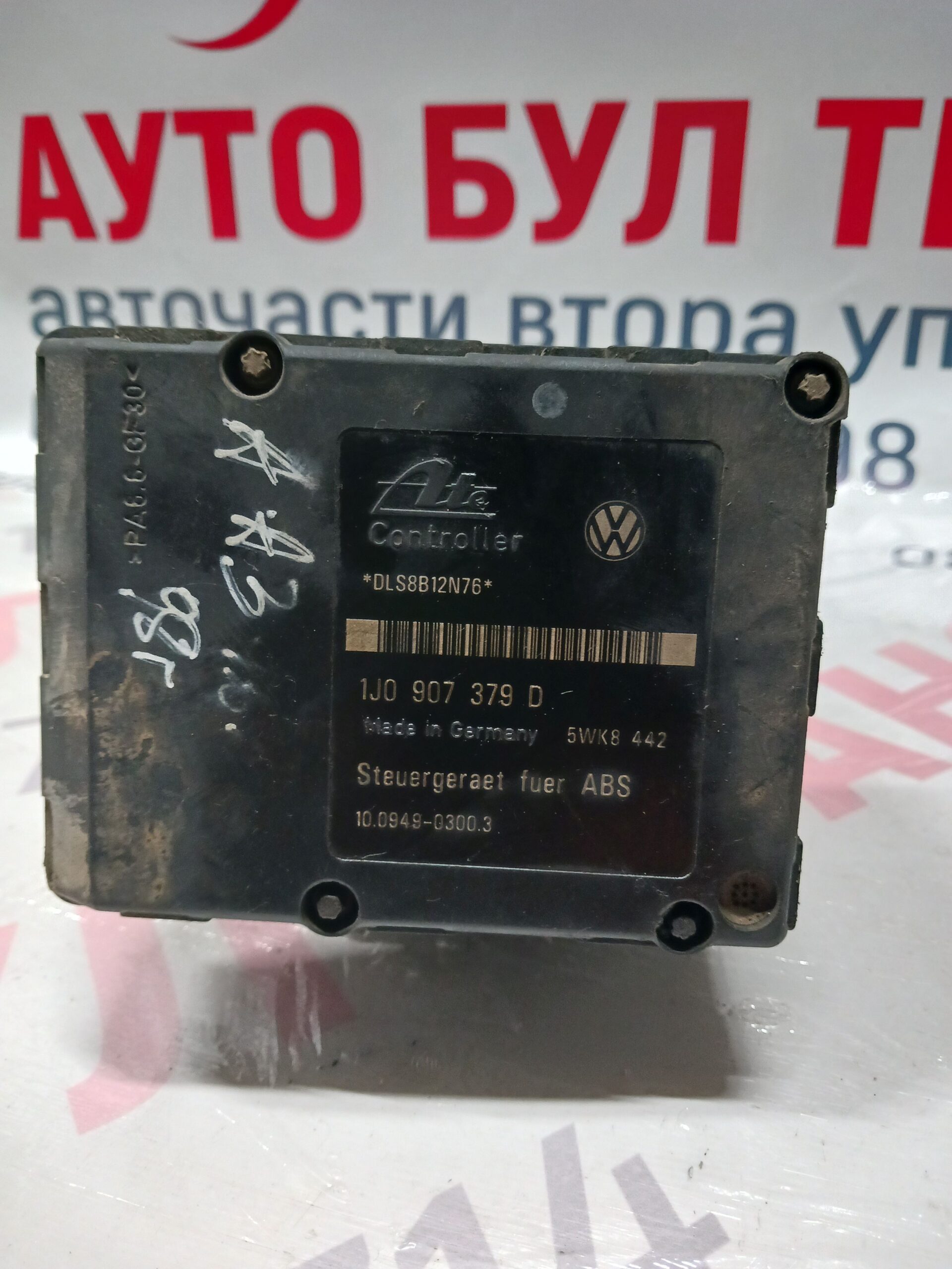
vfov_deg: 65.3
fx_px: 990
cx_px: 476
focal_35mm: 27
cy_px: 634
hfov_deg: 51.4
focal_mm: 4
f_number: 1.8
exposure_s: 1/20
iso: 500
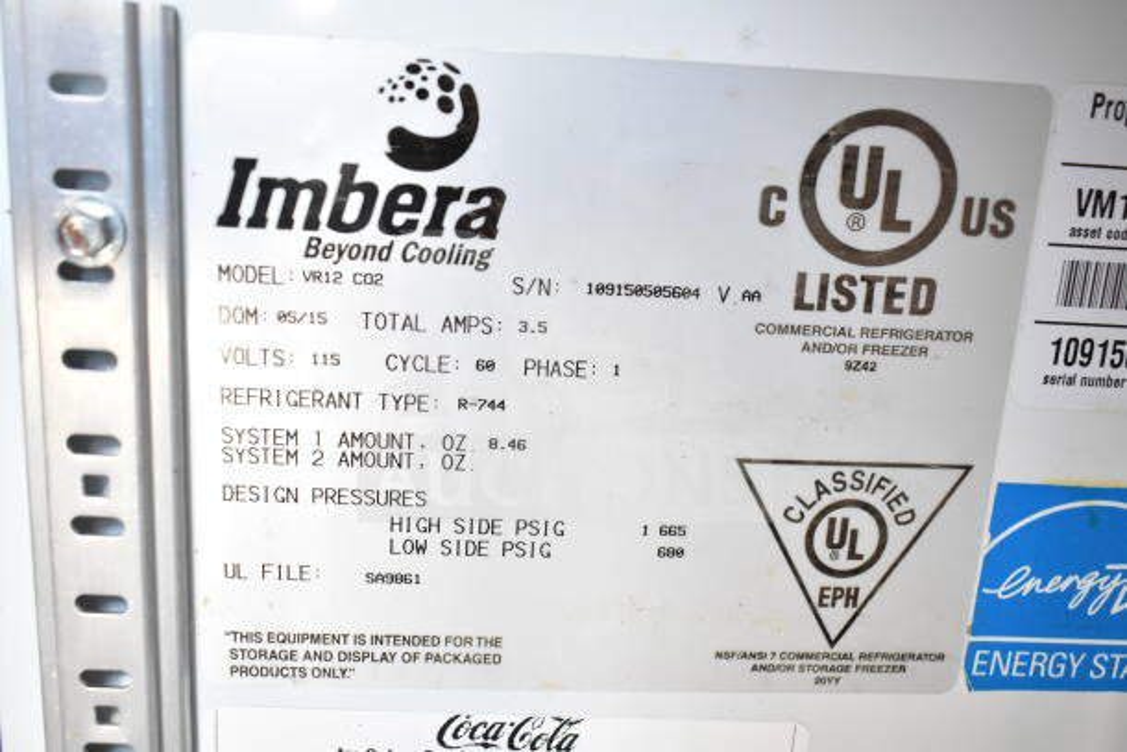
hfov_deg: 55.1
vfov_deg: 38.4
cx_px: 564
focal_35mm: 34
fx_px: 1080
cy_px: 376
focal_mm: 23
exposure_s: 1/60
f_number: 4
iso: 1600
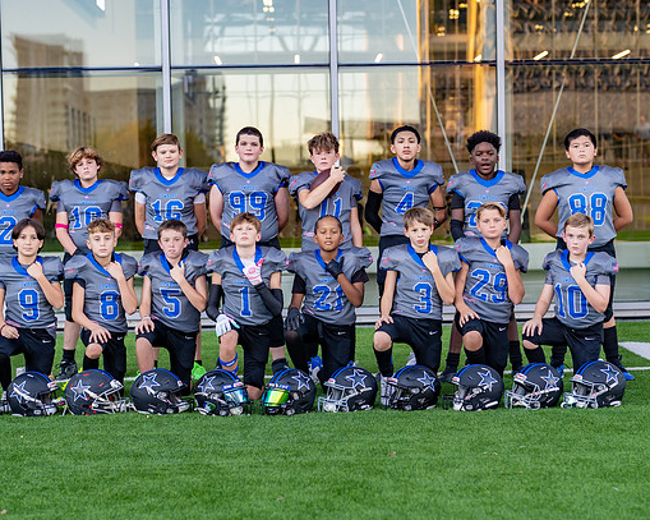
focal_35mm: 70
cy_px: 273
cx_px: 331
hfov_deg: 27.1
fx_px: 1346
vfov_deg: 21.8
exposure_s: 1/400
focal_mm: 50
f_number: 2
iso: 320
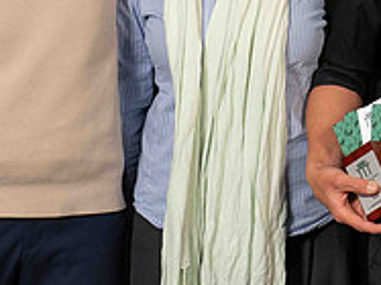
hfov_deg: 8.6
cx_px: 373
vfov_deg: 6.4
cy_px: -74
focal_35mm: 229
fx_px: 2519
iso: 125
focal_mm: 66
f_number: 5.6
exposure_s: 1/250
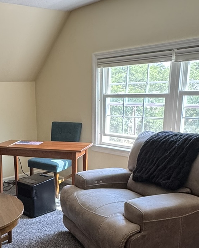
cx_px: 30
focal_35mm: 40
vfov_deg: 44.9
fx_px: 294
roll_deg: +1.3
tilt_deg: -15.9
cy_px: 172
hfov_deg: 35.7
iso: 250
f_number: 2.2
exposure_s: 1/120
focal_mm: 2.22
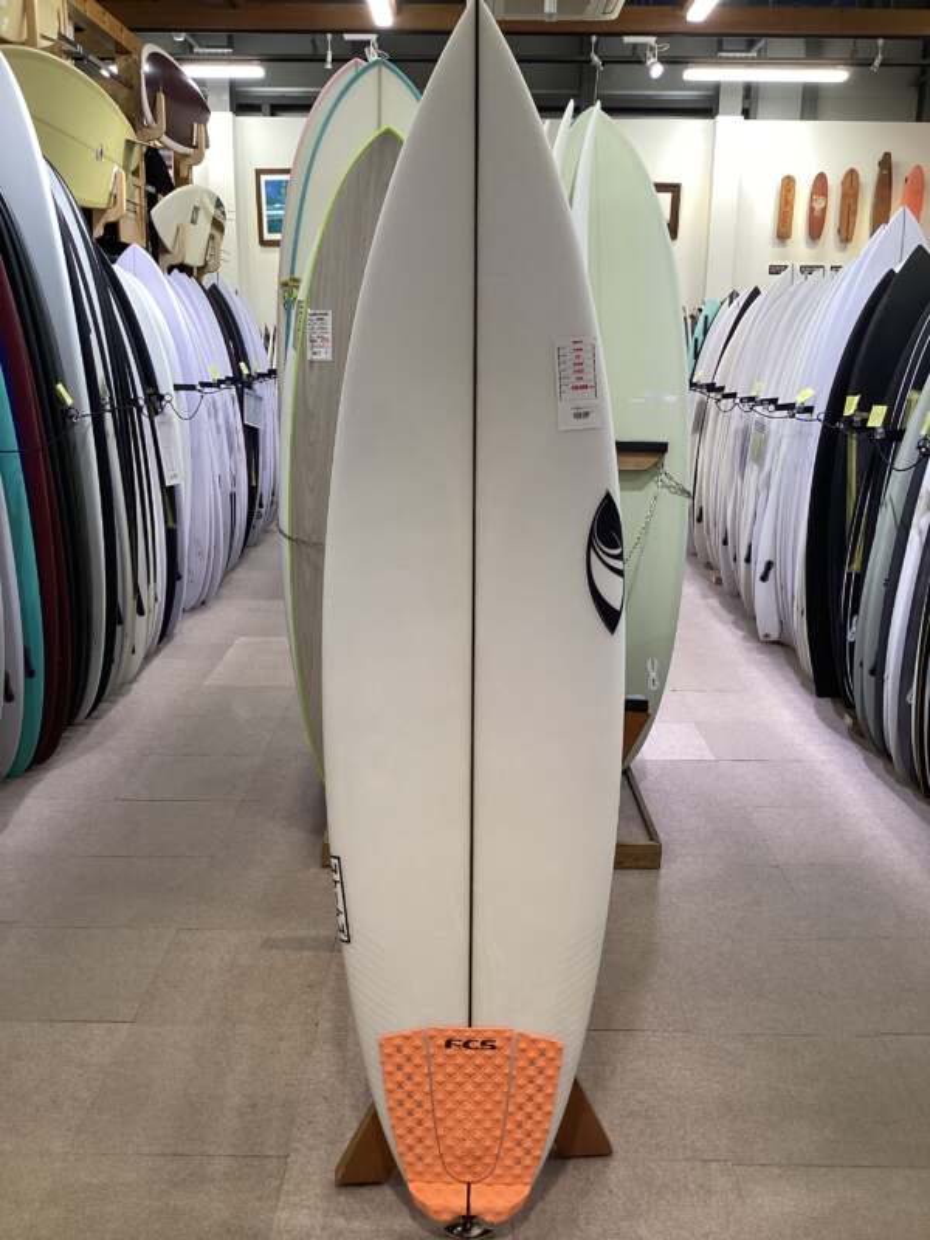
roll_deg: +0.5
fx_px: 1110
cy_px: 620
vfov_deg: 58.4
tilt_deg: -15.0
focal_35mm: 31
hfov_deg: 45.4
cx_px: 465
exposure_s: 1/50
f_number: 2.4
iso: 80
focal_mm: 3.3
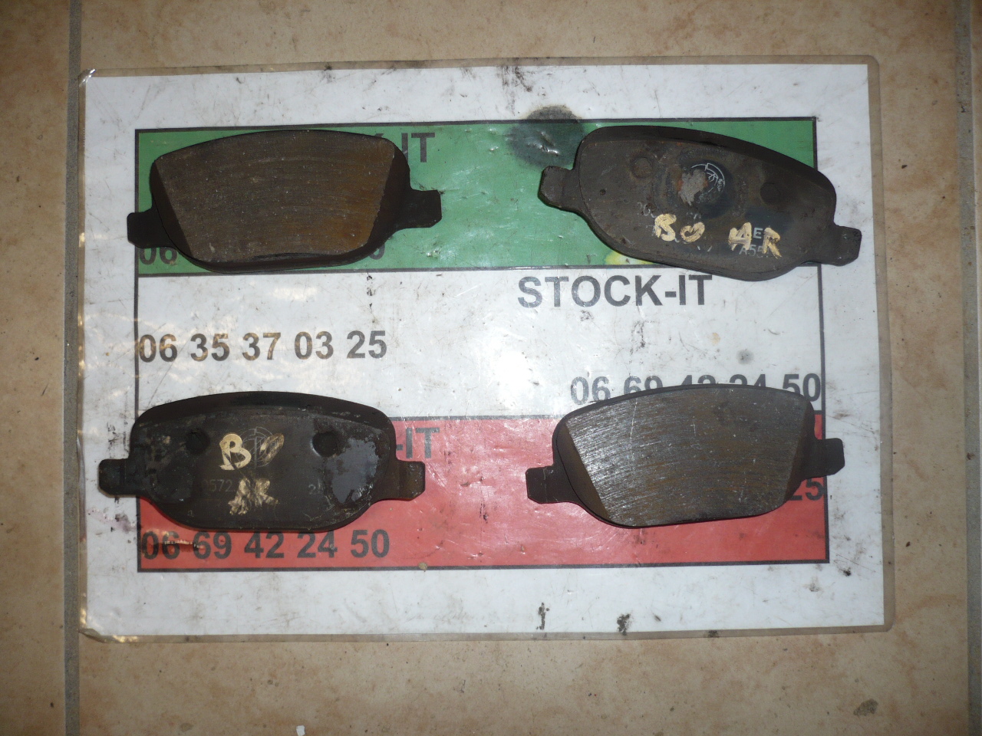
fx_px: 993
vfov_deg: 40.7
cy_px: 368
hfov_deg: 52.6
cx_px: 491
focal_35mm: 35
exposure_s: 1/30
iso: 100
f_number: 2.8
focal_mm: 5.8
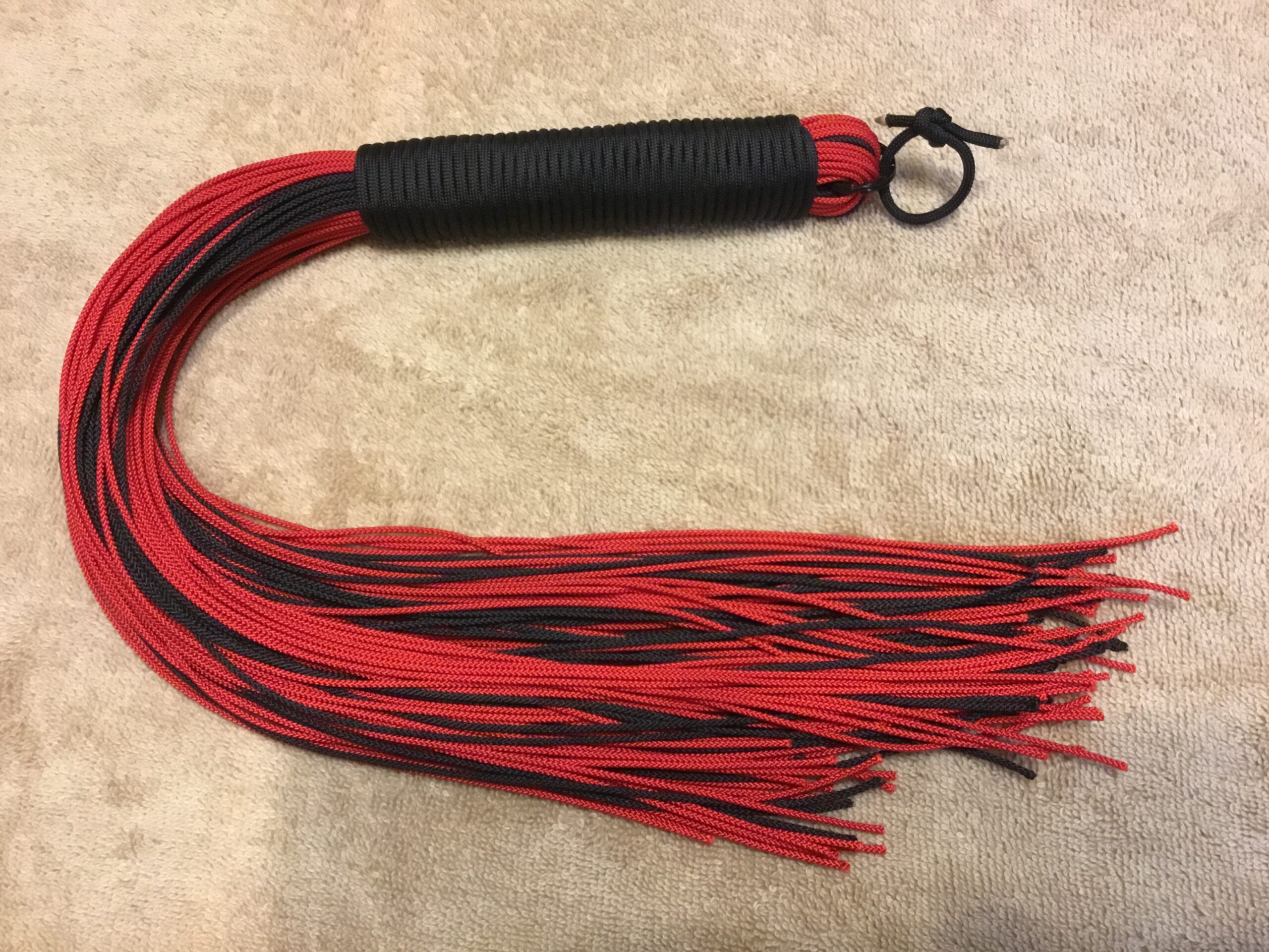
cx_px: 634
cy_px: 476
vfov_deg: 45.4
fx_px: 1136
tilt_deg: -68.3
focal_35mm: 31
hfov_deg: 58.4
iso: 200
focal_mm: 3.3
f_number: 2.4
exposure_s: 1/30
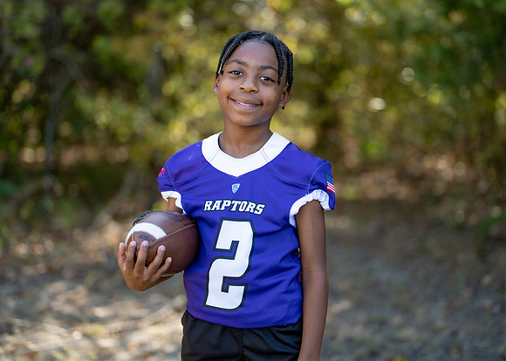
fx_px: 822
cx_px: 269
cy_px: 165
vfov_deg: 24.8
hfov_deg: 34.2
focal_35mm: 57
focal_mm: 50
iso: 100
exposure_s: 1/1600
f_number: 1.2
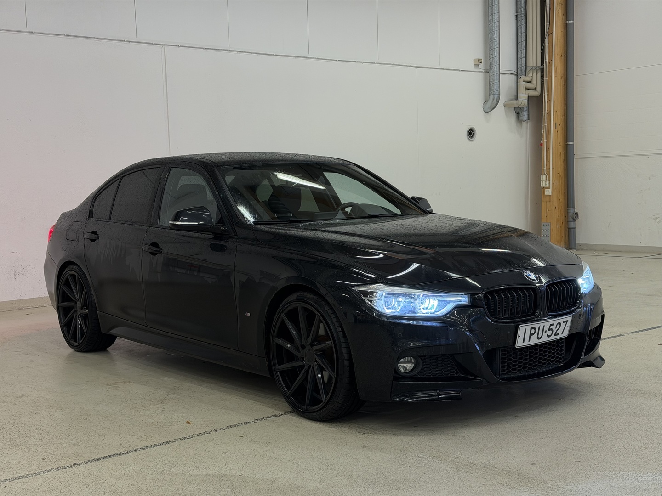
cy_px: 248
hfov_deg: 39.7
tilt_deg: -4.4
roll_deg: +1.7
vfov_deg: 30.3
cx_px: 331
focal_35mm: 48
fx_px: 918
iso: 64
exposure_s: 1/50
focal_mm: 6.76
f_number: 1.78
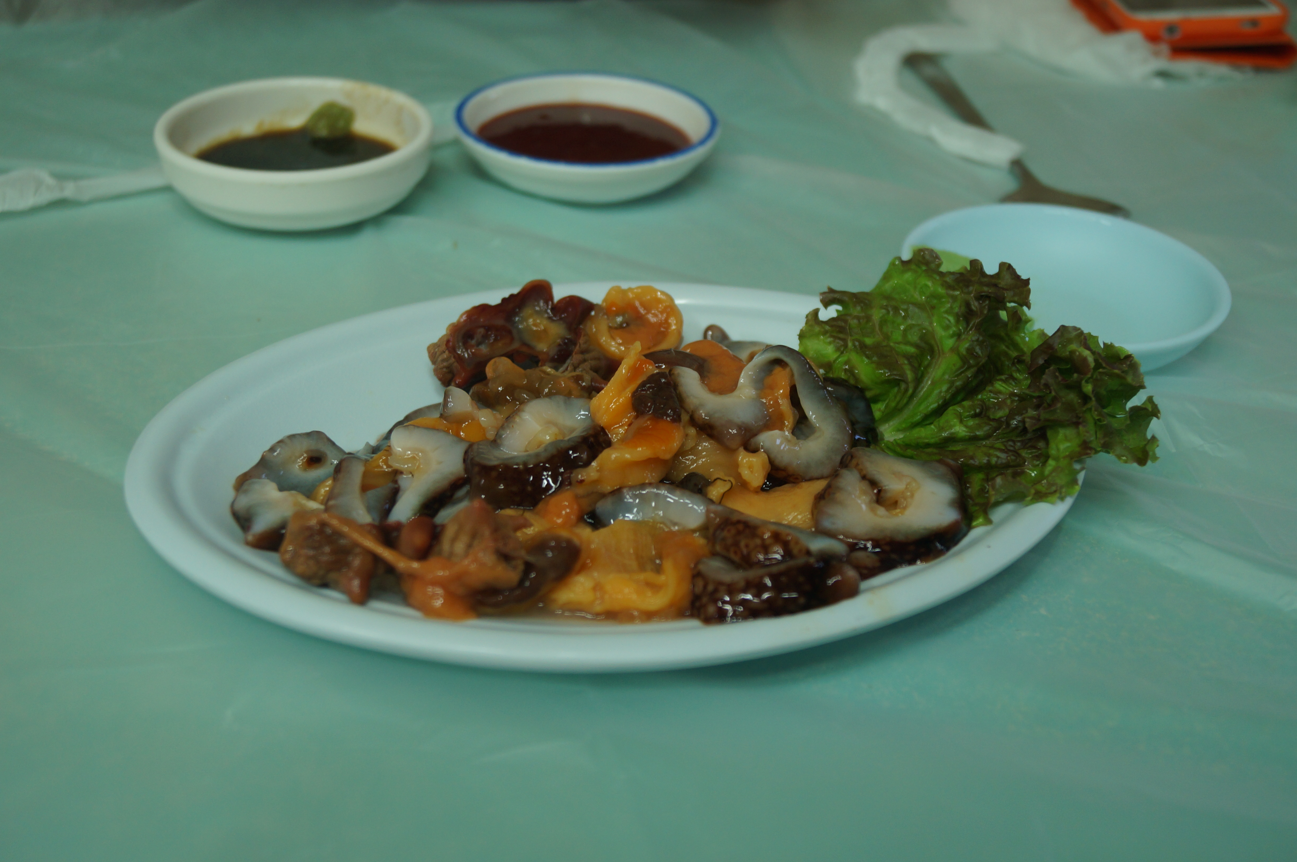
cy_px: 431
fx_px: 1512
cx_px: 648
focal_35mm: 42
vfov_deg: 31.8
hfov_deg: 46.4
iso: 320
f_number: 4.5
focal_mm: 28
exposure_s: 1/60
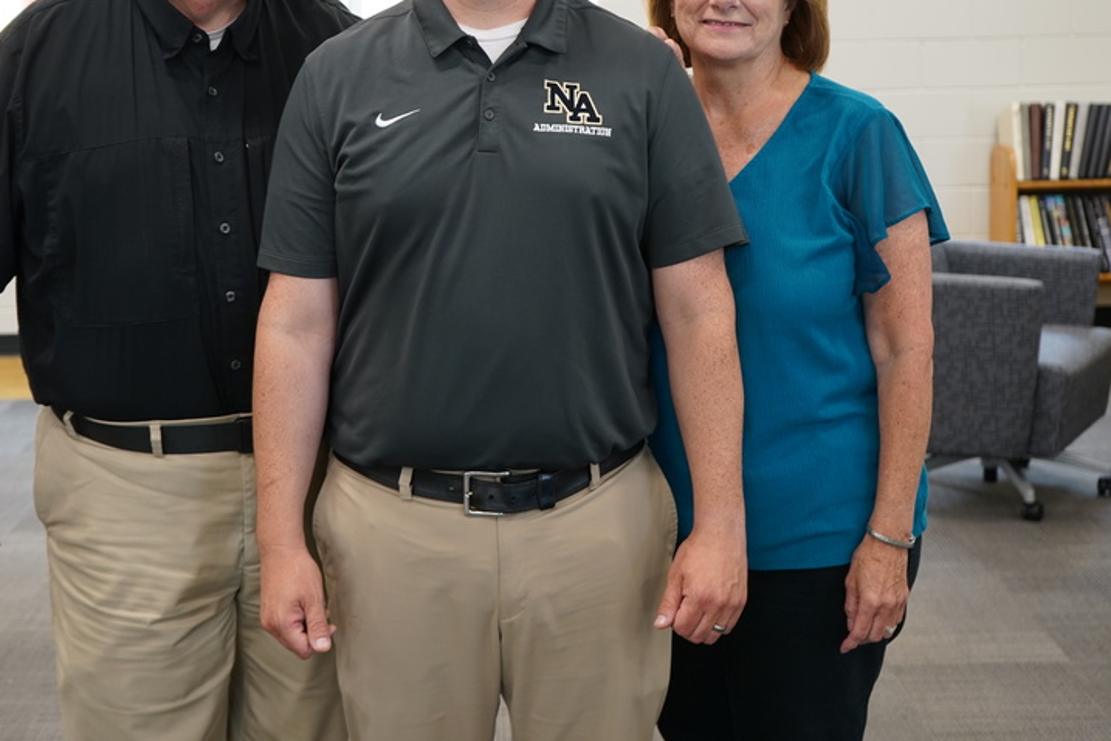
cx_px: 460
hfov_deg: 33.3
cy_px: 227
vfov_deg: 22.5
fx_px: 1852
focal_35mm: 60
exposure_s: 1/50
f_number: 4.5
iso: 500
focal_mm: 42
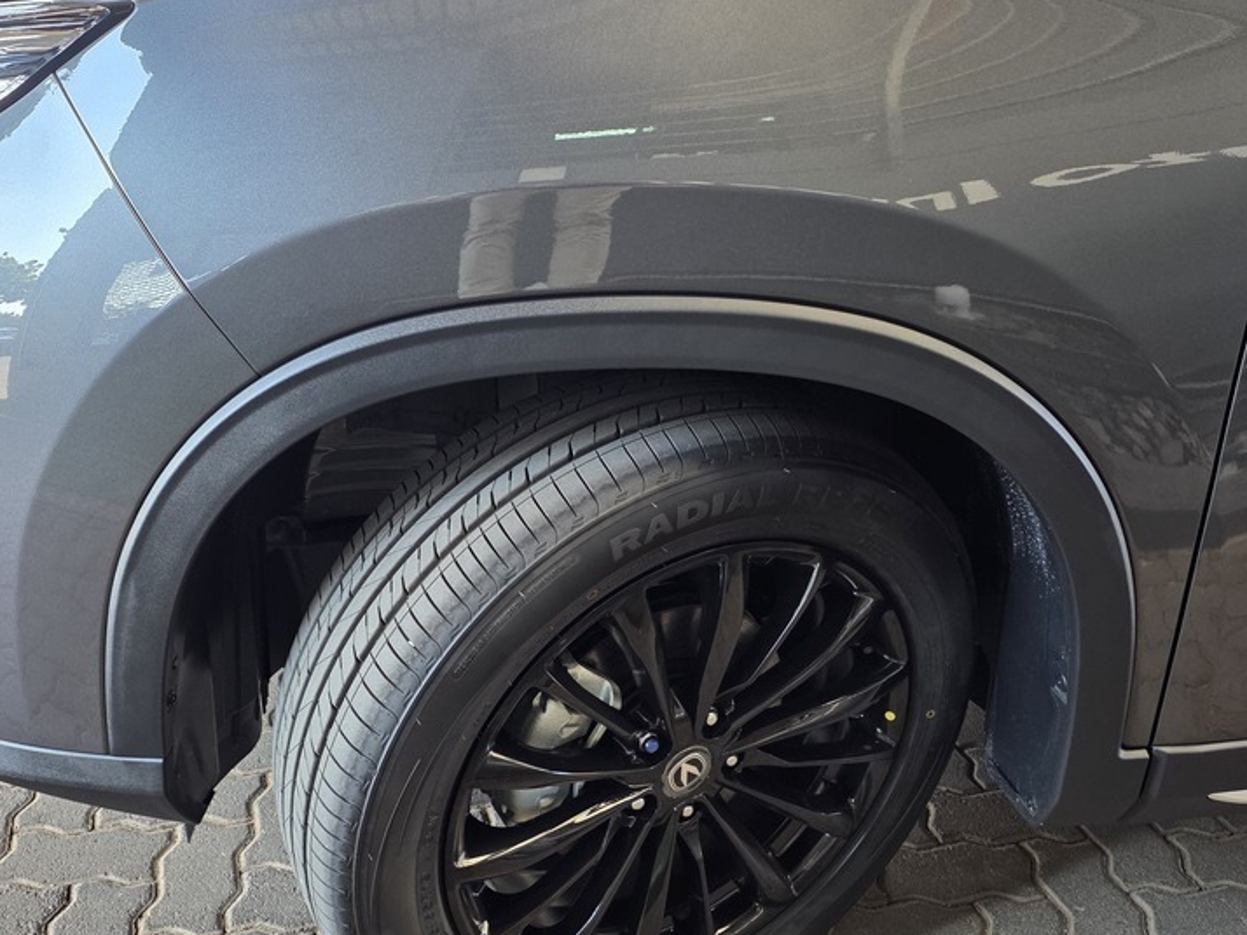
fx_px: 1188
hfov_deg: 55.3
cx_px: 590
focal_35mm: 33
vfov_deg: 42.7
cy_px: 568
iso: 125
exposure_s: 1/100
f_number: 1.7
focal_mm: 6.25
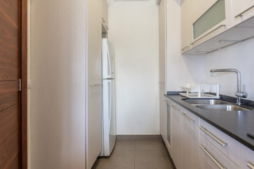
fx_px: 169
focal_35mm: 24
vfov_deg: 53.1
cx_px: 127
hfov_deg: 73.7
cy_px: 84
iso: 100
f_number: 9
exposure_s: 1/25
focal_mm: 24
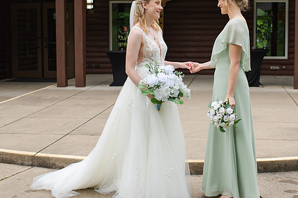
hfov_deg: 33.8
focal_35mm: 59
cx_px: 184
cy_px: 76
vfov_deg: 22.9
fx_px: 488
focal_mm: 35
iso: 125
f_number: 3.5
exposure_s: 1/320
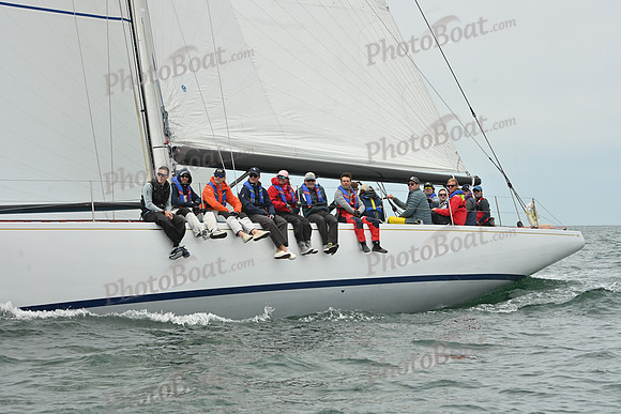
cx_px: 310
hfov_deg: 20.8
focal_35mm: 98
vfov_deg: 14.0
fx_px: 1691
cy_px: 207
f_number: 11
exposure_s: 1/1000
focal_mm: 98
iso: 320
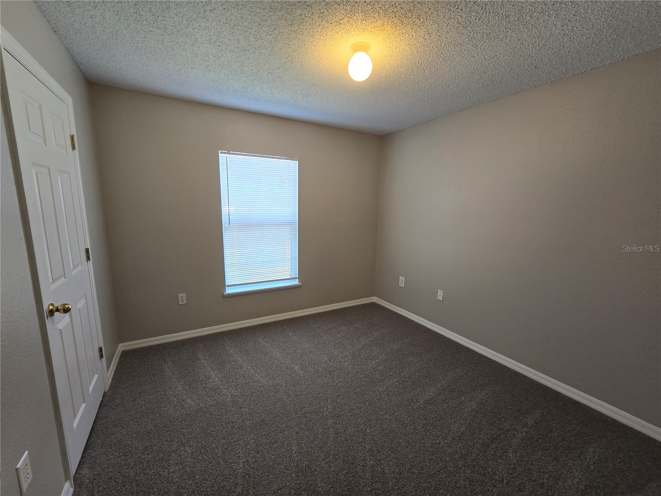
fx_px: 248
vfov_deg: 89.9
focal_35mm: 13
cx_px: 330
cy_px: 248
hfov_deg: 106.2
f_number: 2.2
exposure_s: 1/60
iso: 125
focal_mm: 2.2
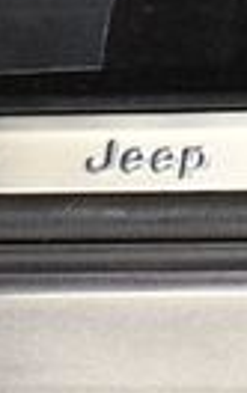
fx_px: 1909
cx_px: 396
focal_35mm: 178
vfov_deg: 11.6
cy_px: 18
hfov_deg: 7.3
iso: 3200
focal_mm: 18
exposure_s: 1/80
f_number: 3.5
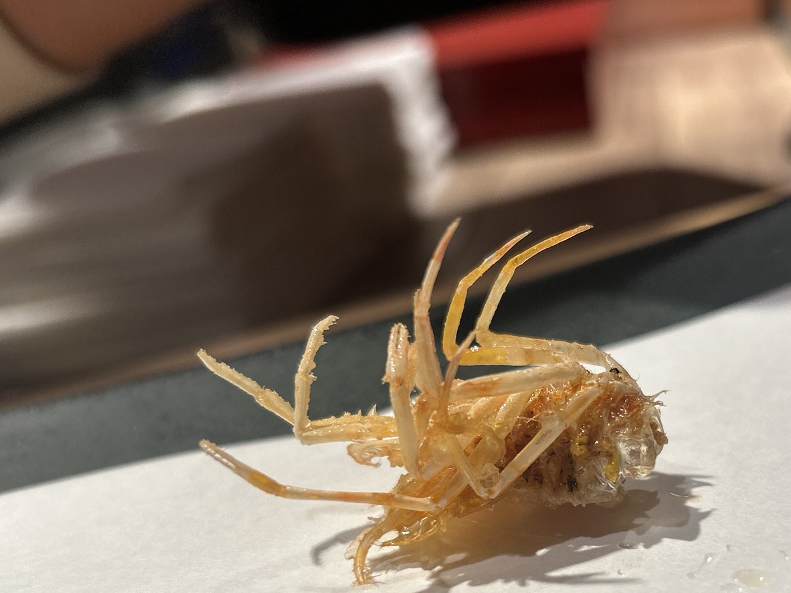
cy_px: 490
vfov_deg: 31.8
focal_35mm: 44
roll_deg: +9.7
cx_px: 536
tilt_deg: -29.9
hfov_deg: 42.3
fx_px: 1005
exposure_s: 1/100
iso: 64
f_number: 1.5
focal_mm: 5.7
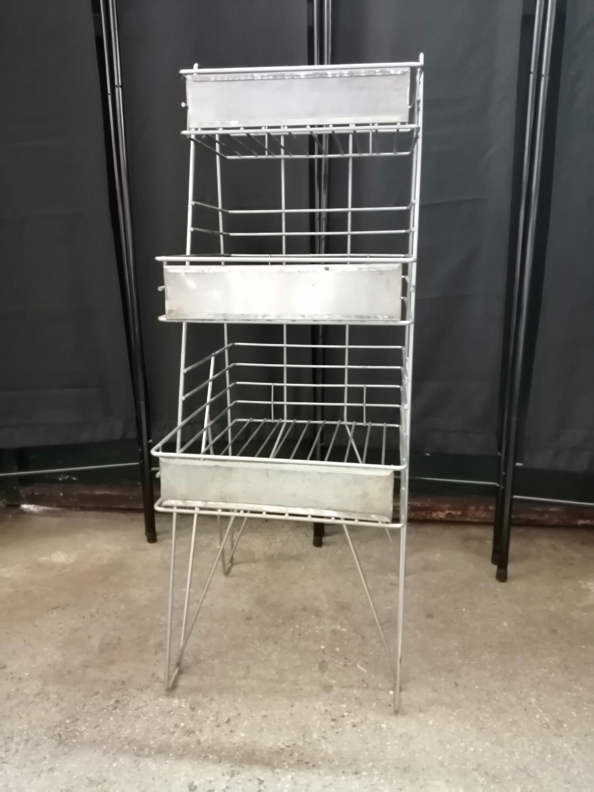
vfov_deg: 67.3
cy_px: 396
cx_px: 297
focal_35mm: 26
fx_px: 595
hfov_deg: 53.1
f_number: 1.8
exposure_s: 1/20
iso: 640
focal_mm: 3.62
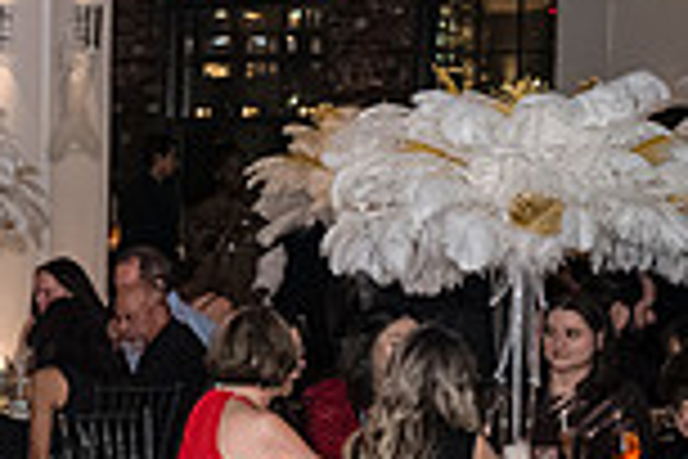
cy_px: 299
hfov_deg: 13.9
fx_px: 2542
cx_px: -508
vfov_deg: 10.3
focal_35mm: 133
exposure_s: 1/400
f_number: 5
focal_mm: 35
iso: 8000
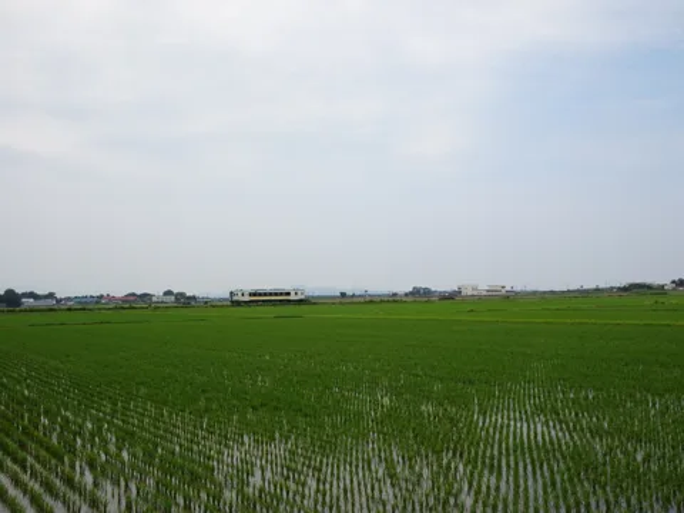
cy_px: 256
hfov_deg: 42.9
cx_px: 342
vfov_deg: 32.9
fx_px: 869
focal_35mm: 44
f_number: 4.5
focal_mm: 7.58
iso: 80
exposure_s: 1/640
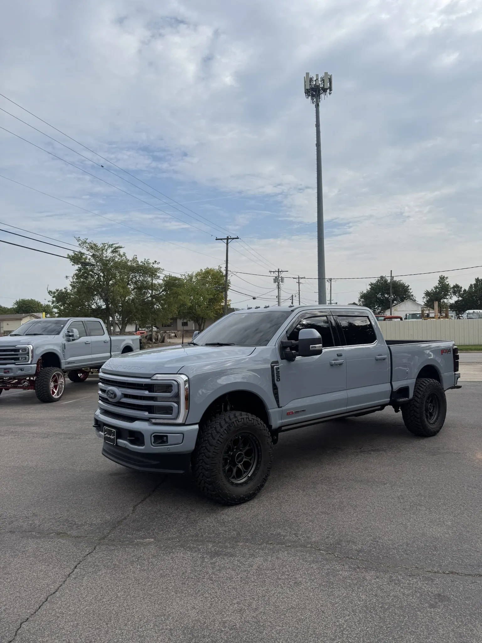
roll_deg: +1.4
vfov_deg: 71.6
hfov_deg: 56.8
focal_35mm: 24
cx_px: 241
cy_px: 322
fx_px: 446
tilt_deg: +0.0
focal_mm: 6.76
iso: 80
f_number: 1.78
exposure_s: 1/4950
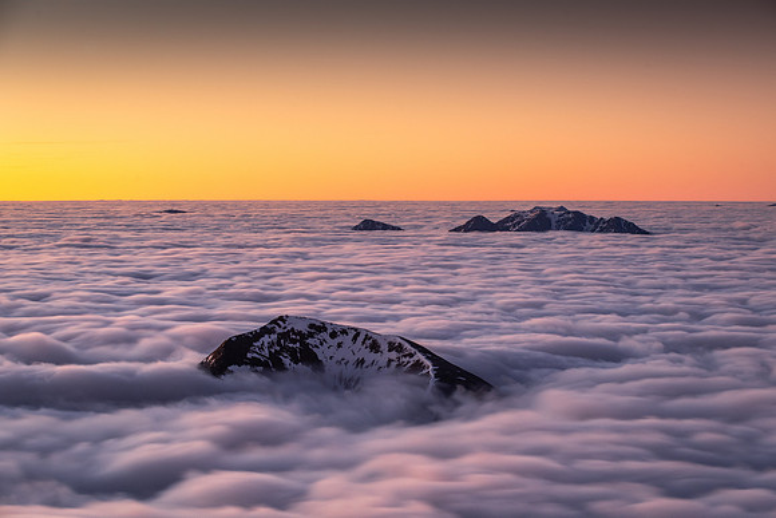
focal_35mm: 113
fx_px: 2432
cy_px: 260
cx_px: 390
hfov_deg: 18.1
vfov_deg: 12.2
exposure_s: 8
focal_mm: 110
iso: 800
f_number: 10
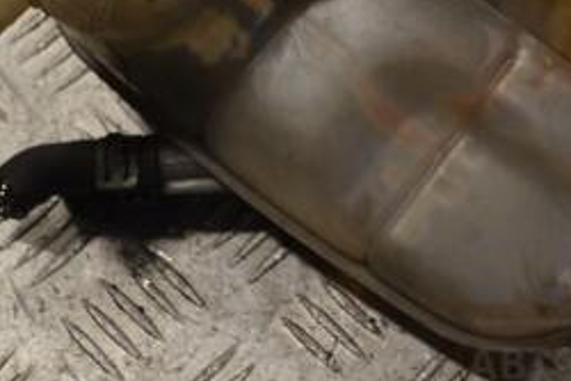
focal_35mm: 115
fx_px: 1825
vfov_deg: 11.8
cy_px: -34
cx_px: 425
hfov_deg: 17.7
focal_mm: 32
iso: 320
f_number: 5.6
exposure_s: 1/125
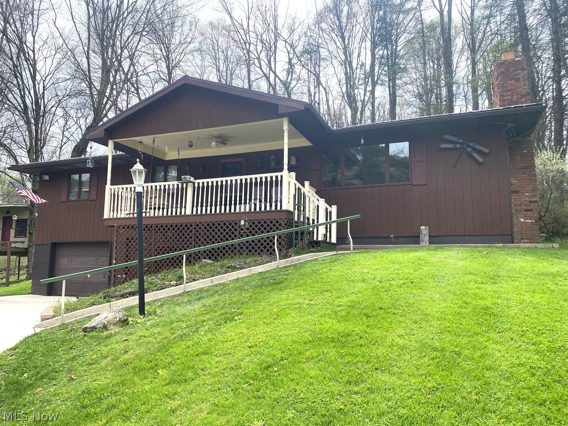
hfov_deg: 67.3
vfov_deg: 53.1
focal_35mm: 26
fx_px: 427
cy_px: 213
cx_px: 284
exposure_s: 1/1346
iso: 32
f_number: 1.8
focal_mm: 4.25
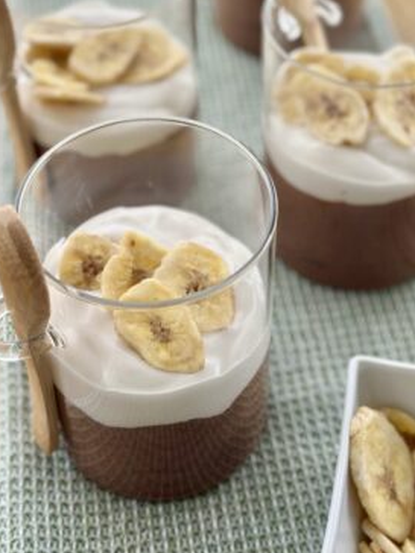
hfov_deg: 22.2
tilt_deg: -47.8
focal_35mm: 66
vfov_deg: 29.3
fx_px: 1055
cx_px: 239
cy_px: 204
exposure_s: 1/101
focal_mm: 6.86
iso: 125
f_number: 1.78
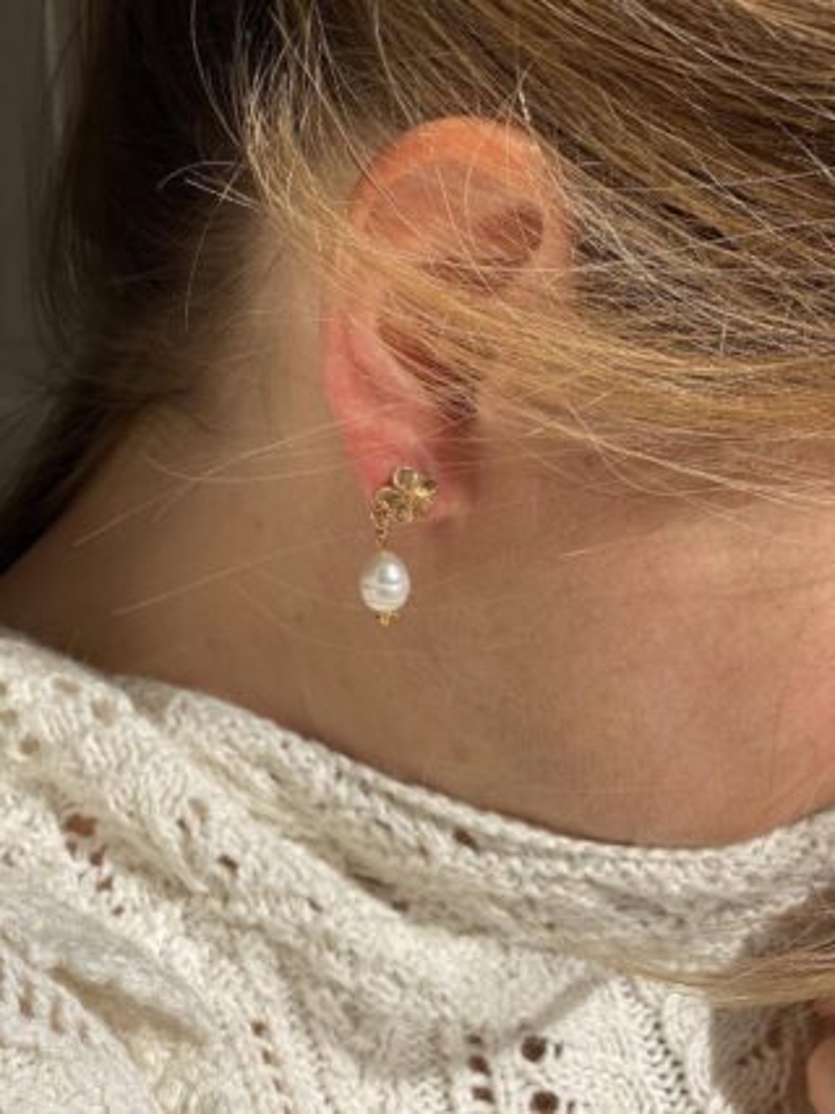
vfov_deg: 36.8
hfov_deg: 28.0
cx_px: 418
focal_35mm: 52
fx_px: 1673
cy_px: 557
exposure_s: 1/1261
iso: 20
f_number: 2
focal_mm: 6
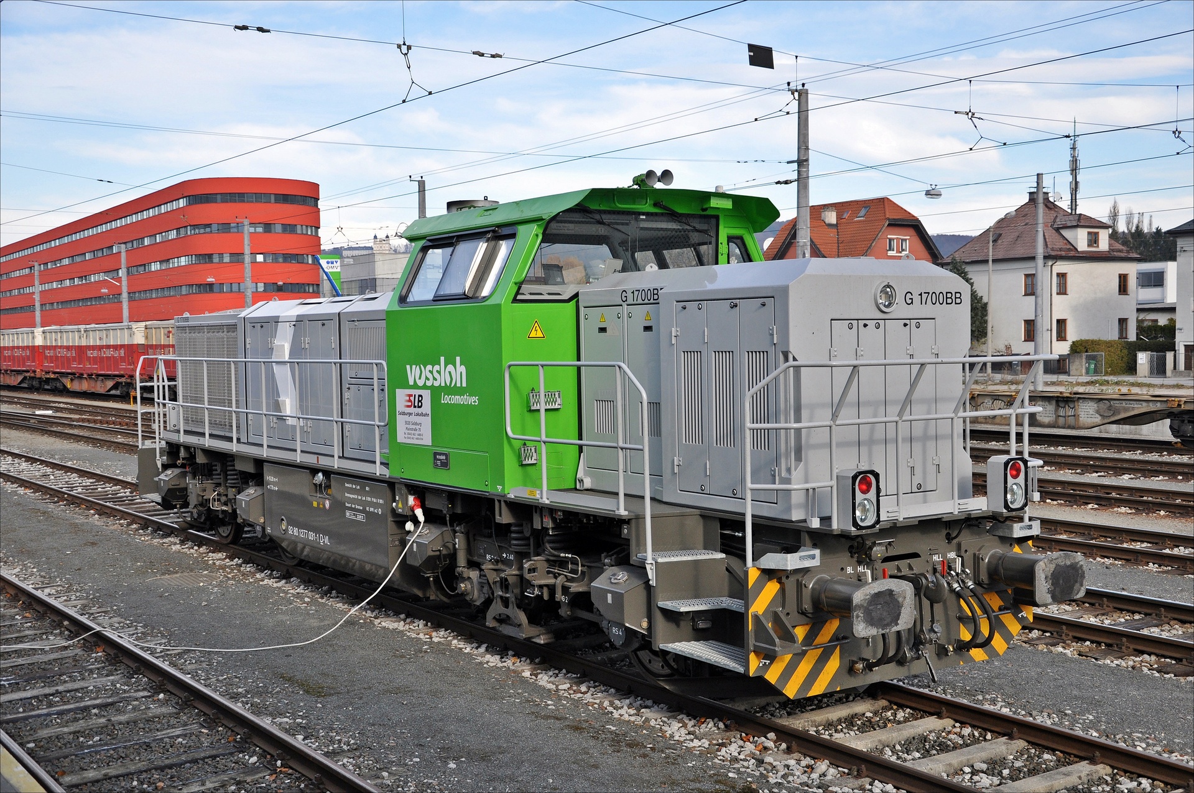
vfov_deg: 31.8
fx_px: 1392
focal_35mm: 42
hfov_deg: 46.4
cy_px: 396
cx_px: 597
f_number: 4.2
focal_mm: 28
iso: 400
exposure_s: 1/1000
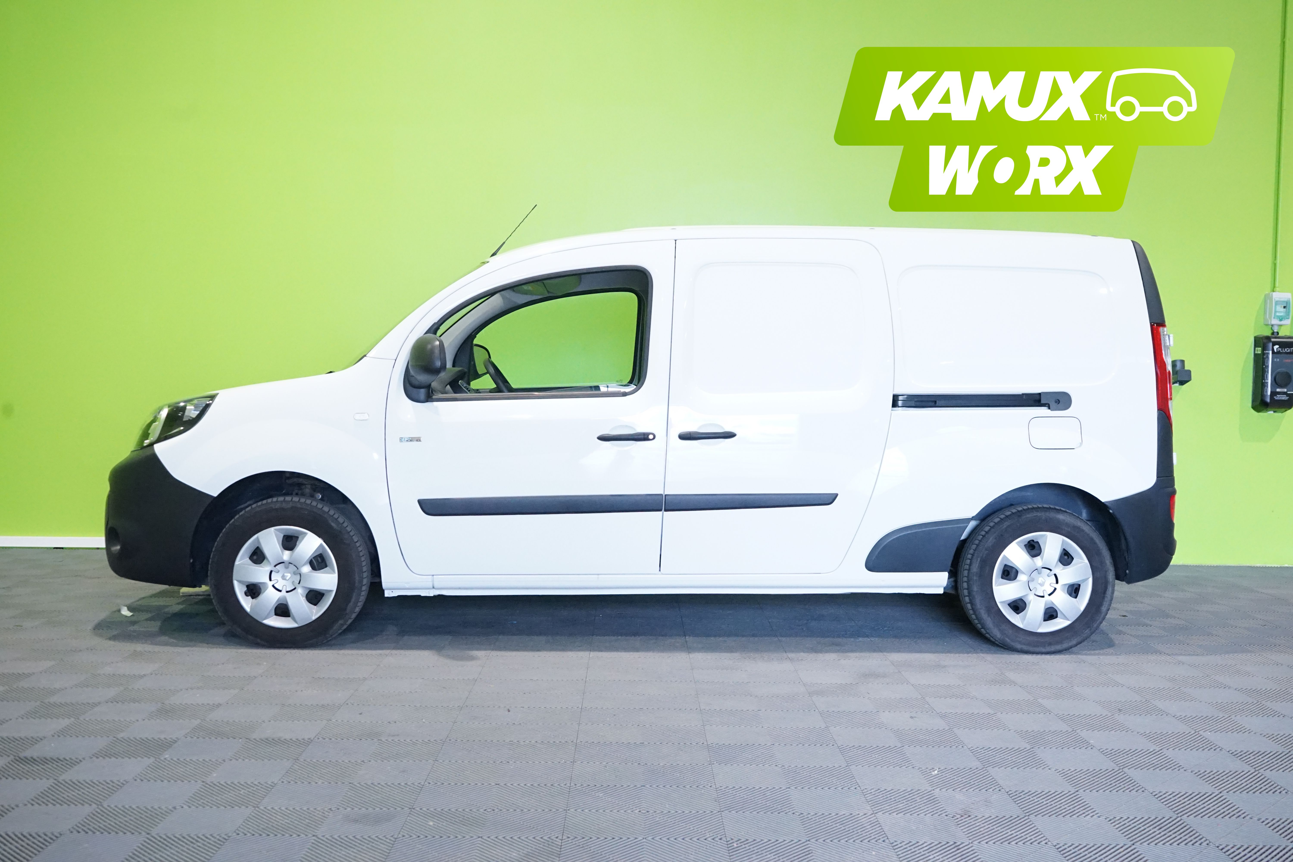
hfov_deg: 54.4
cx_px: 646
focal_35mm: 35
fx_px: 1257
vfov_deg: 37.9
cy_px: 431
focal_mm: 35
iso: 6400
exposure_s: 1/160
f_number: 7.1
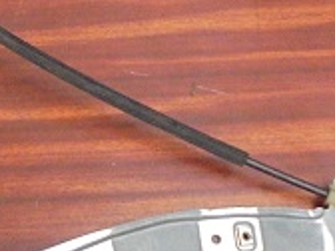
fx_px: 774
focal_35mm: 80
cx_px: 10
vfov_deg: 18.2
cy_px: 45
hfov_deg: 23.5
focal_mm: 4.6
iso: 800
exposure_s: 1/50
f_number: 3.5
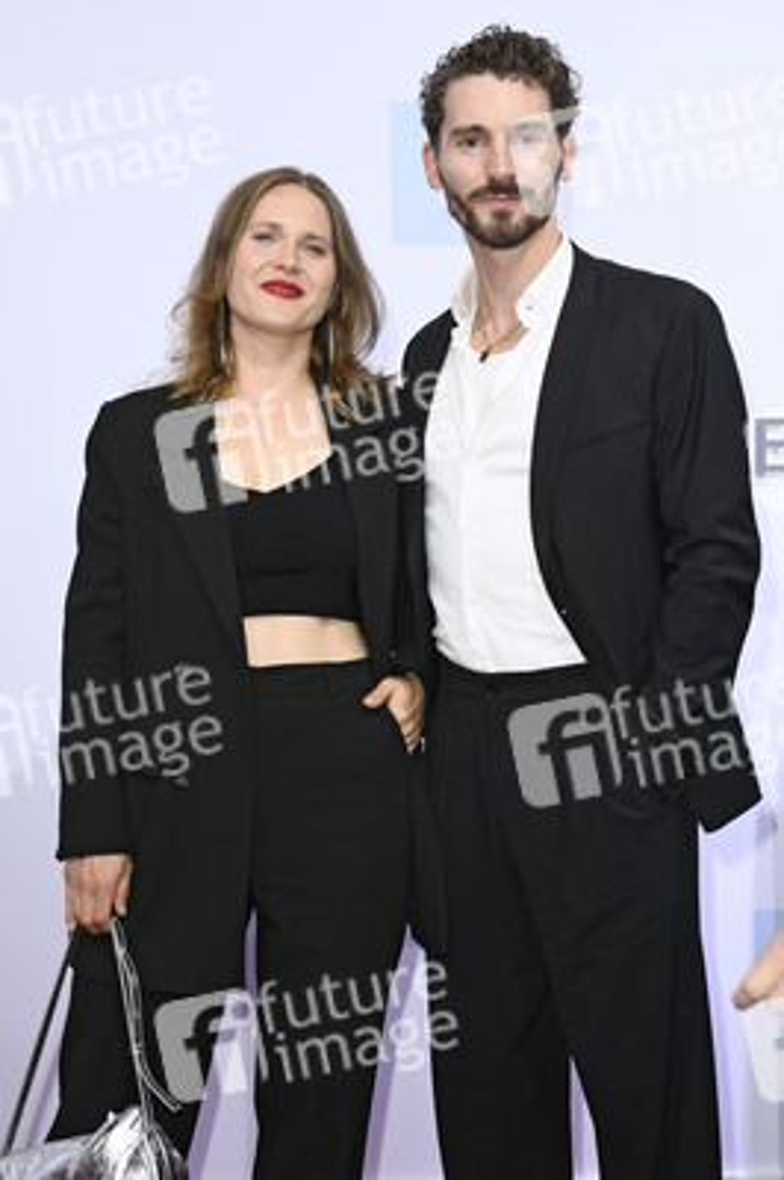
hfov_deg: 22.6
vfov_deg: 33.4
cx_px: 392
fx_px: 1963
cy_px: 590
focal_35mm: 60
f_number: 6.3
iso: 400
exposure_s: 1/250
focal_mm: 60
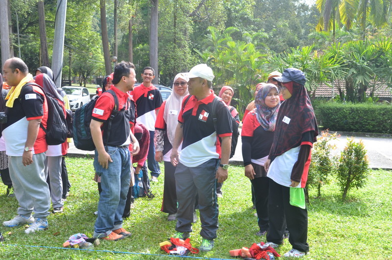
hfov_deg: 46.5
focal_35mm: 42
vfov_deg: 31.8
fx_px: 456
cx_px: 196
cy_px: 130
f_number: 5
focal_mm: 28
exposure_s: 1/125
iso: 250
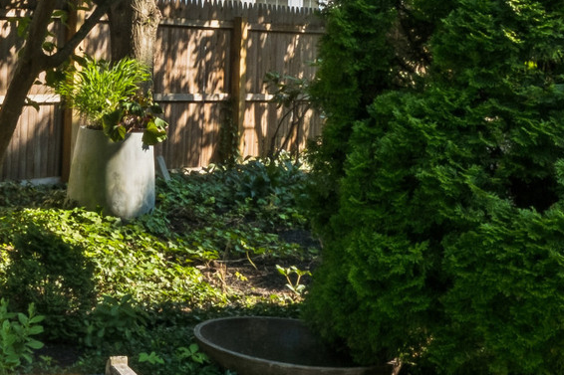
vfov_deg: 17.8
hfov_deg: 24.2
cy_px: 73
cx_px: -112
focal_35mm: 76
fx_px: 1190
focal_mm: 14
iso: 100
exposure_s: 1/10
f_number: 22
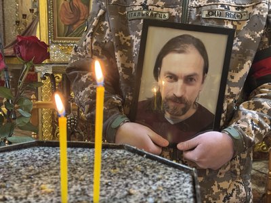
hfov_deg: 39.7
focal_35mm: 48
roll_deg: -0.1
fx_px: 376
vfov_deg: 30.3
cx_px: 136
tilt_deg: -9.3
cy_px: 102
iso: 500
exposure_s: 1/33
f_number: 1.78
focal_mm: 6.76
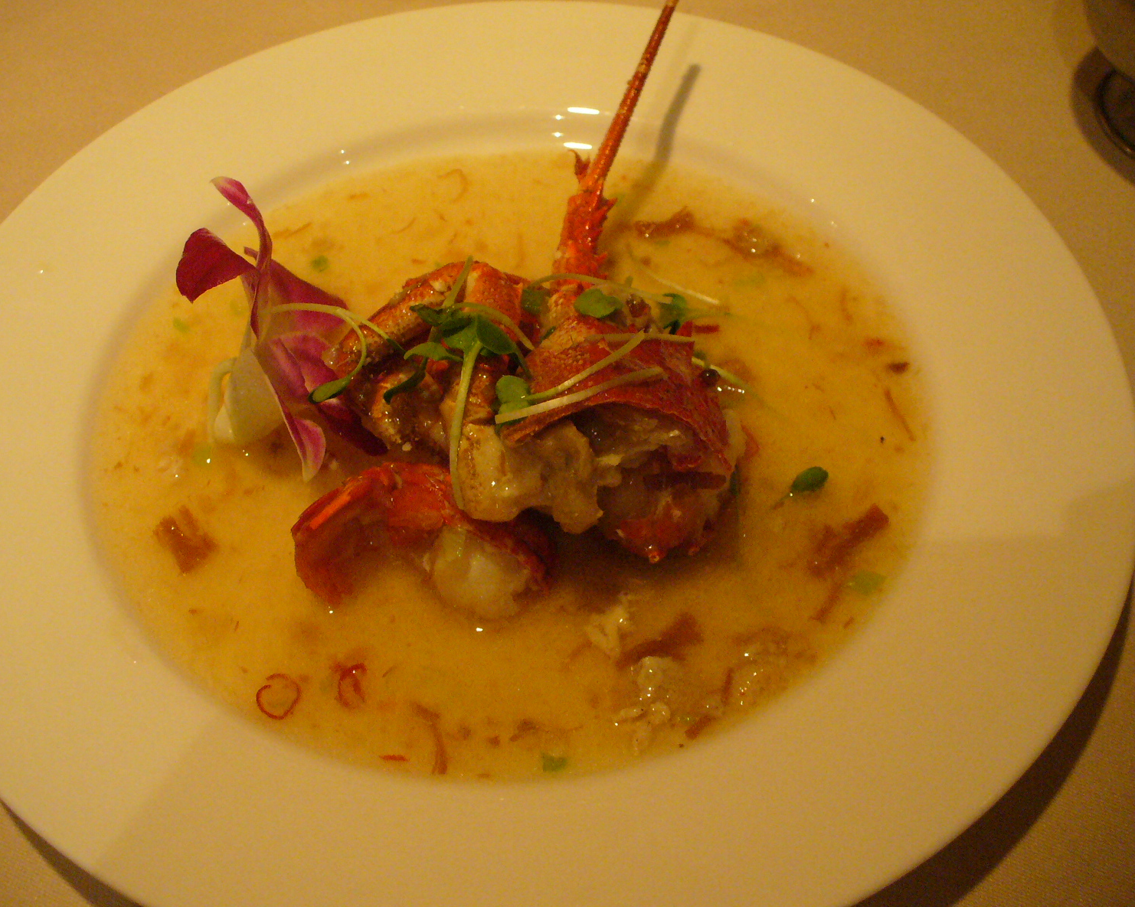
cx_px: 543
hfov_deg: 46.8
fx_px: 1310
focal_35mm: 39
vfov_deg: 38.2
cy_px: 452
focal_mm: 6.1
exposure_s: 1/50
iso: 400
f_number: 2.8
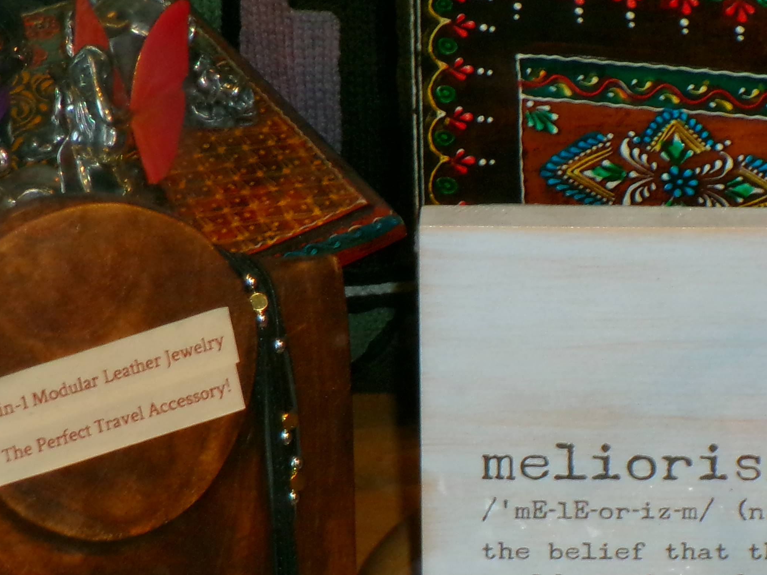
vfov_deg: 5.8
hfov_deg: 7.7
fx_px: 5673
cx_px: 673
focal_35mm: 256
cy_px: 425
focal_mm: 20.6
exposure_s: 1/60
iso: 250
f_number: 6.2
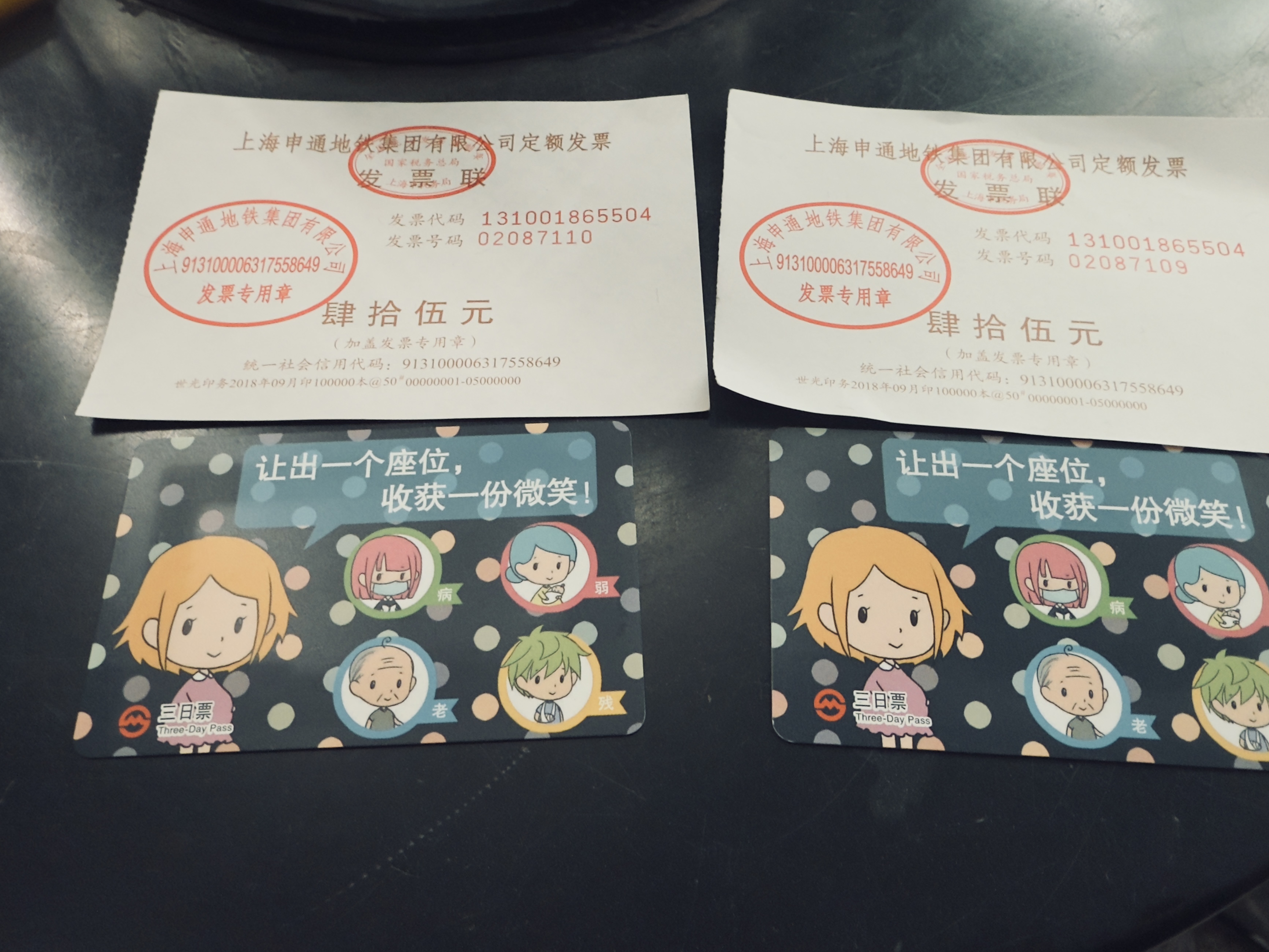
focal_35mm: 28
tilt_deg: -58.2
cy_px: 404
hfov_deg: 63.1
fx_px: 1026
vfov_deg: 49.6
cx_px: 734
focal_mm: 2.22
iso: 160
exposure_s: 1/100
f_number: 2.2
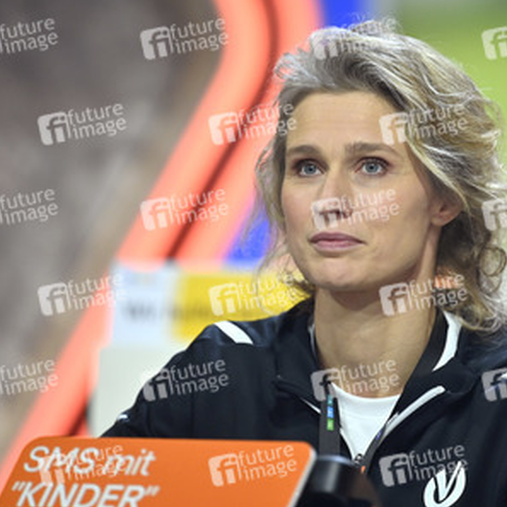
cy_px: 253
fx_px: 4275
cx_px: 378
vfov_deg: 6.8
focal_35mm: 258
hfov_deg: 6.8
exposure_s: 1/640
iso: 1600
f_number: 2.8
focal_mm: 200
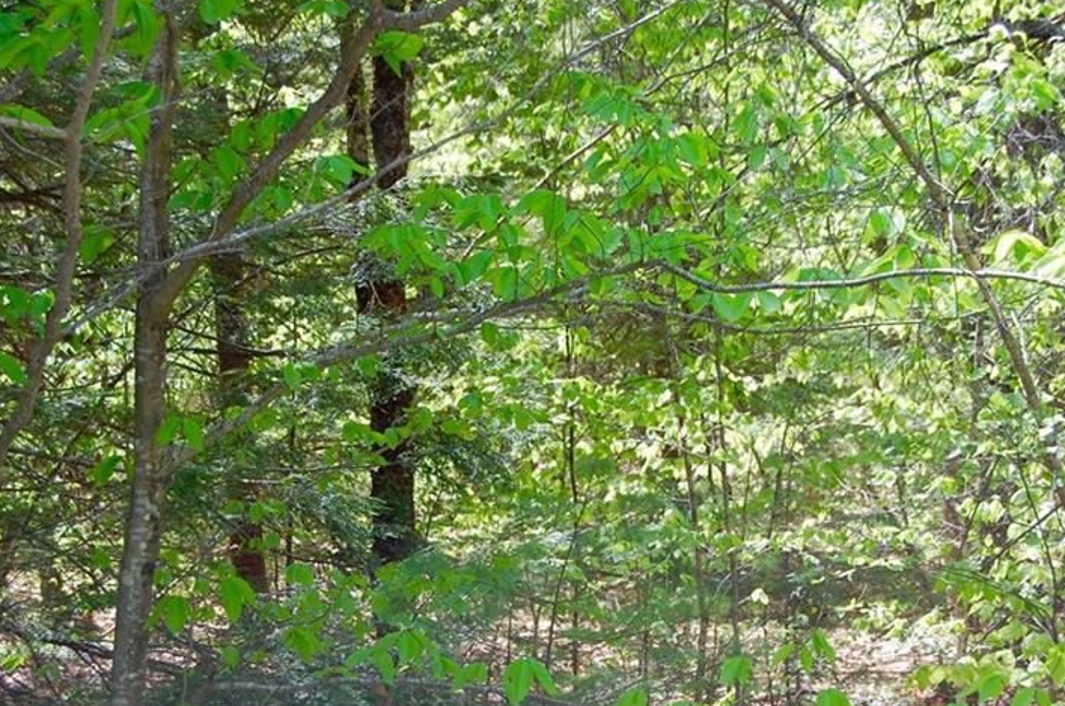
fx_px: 2954
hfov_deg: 20.4
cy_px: 491
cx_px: 533
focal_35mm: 100
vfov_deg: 13.6
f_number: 5.6
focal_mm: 46
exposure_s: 1/125
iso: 220
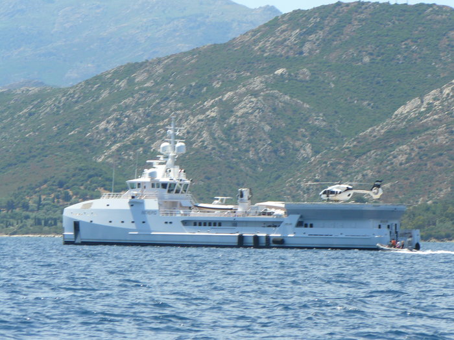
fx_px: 2597
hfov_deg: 10.0
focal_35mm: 198
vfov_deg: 7.5
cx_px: 227
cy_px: 170
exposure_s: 1/320
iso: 100
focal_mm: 32.9
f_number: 5.6
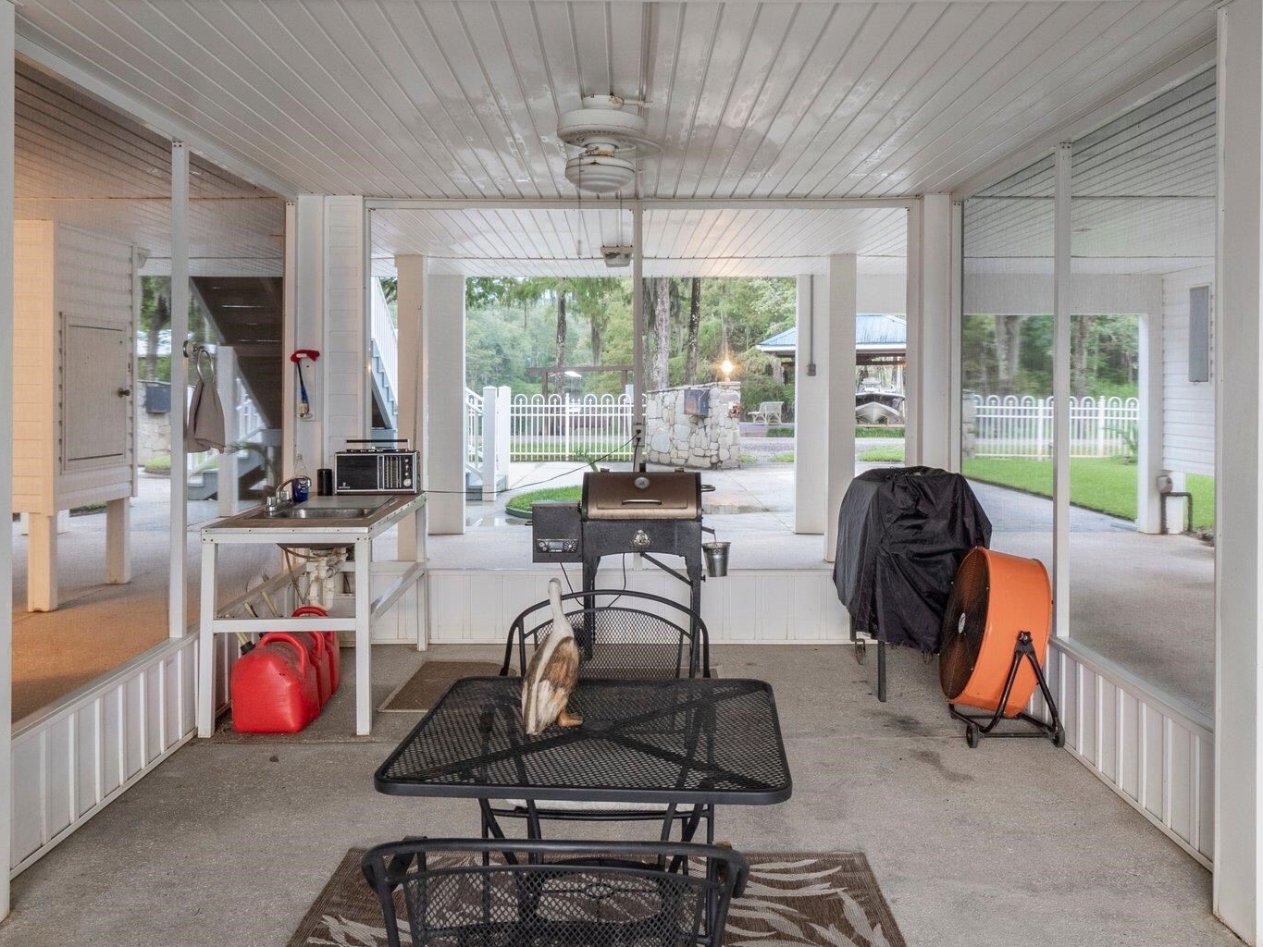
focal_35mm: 30
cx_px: 643
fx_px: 1095
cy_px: 382
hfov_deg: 60.0
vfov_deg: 46.6
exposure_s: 1
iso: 320
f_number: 6.3
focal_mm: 10
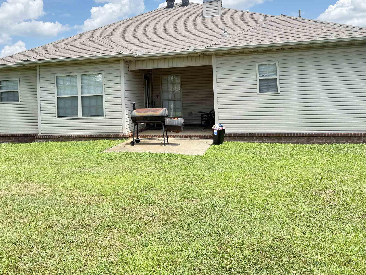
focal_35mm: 34
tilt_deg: +2.8
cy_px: 86
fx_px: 359
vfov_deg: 41.1
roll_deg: +1.8
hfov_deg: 53.3
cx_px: 133
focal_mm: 6.76
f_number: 1.78
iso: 100
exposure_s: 1/1812
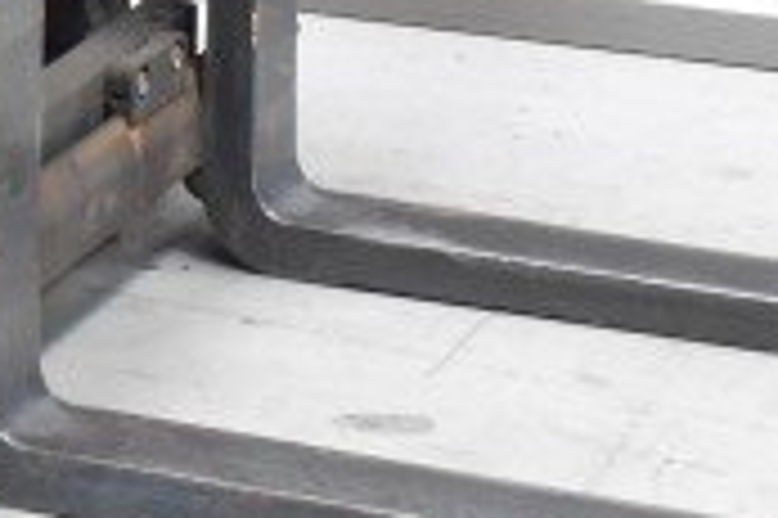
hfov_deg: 7.9
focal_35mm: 250
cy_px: -932
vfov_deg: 5.2
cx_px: -747
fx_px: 5398
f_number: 5
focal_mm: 24
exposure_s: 1/25
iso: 1600
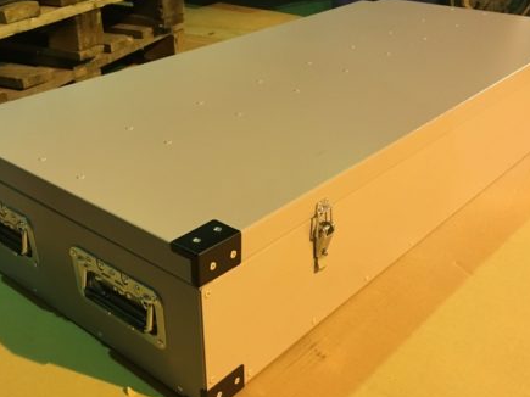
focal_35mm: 40
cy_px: 248
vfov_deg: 35.7
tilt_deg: -32.3
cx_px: 246
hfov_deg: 46.8
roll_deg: +0.8
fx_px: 612
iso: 200
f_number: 2.2
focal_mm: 4.15
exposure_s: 1/17
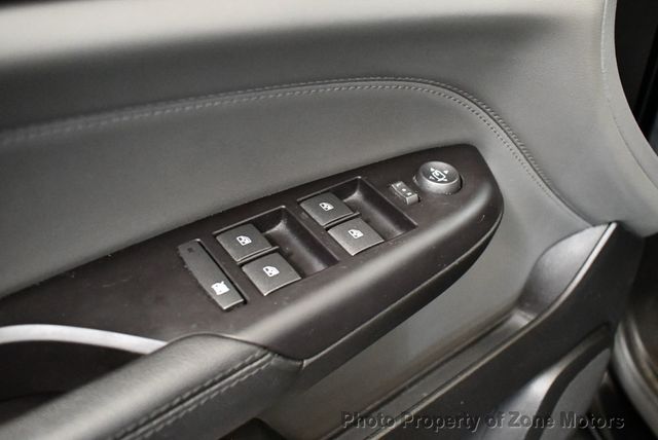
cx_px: 329
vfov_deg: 36.9
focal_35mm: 36
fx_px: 659
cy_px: 220
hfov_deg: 53.1
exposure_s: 1/60
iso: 5600
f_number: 3.5
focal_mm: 18
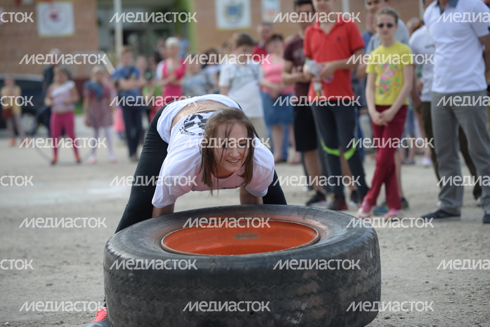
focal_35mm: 145
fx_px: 1974
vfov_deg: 9.5
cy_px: 164
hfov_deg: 14.1
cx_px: 245
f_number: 4.5
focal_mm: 145
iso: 100
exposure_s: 1/320
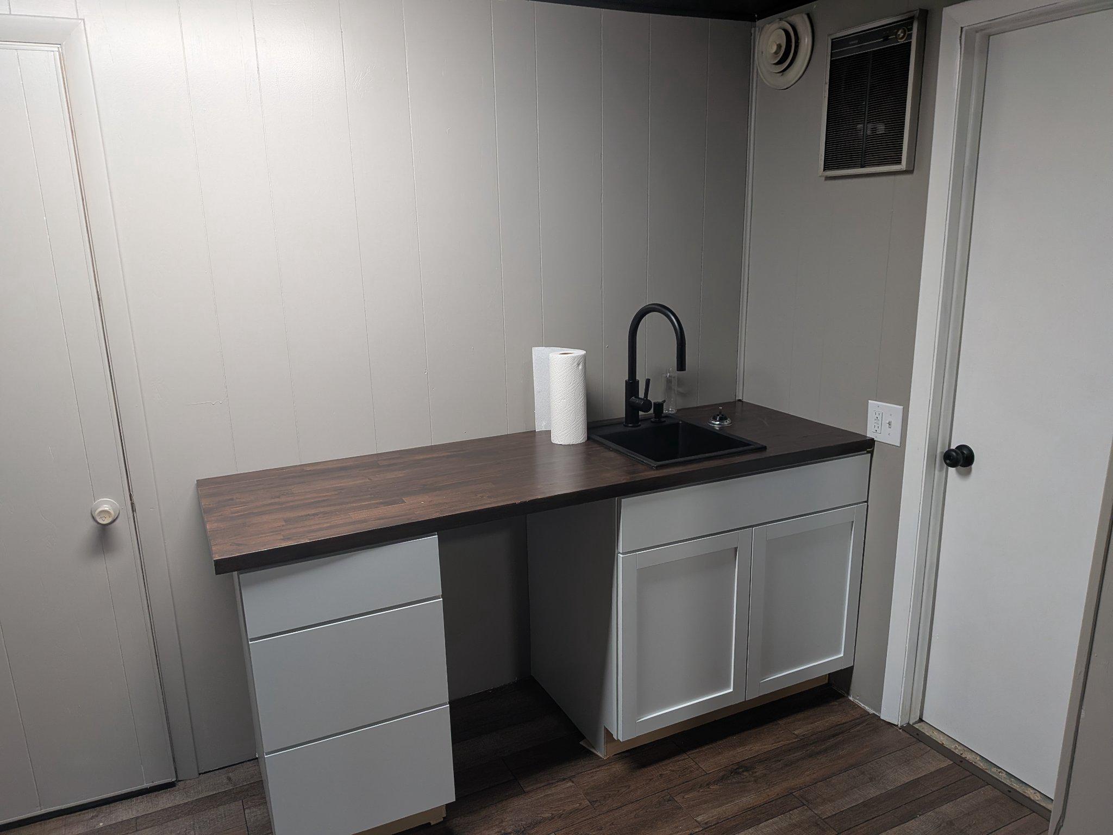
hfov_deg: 71.6
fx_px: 772
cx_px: 556
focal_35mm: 24
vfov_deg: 56.8
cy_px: 418
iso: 63
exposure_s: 1/24
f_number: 1.7
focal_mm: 4.53
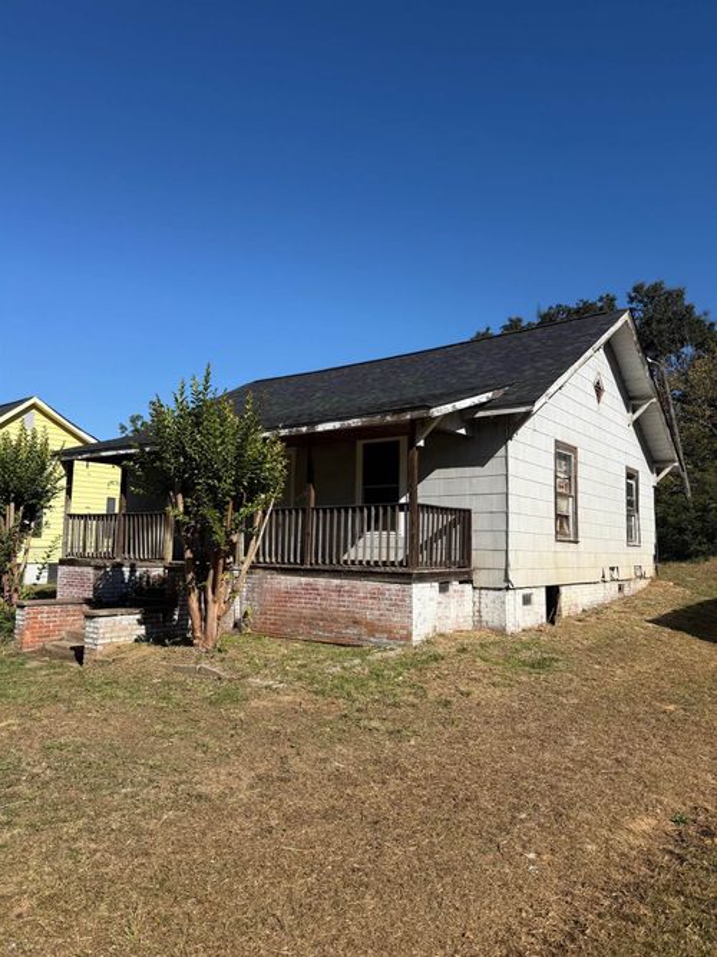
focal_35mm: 24
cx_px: 358
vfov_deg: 71.6
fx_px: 663
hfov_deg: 56.8
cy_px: 478
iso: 80
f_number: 1.78
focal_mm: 6.76
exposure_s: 1/4975
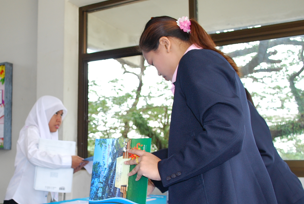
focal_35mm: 49
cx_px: 71
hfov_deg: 39.1
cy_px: 135
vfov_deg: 27.4
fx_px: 414
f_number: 4
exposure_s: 1/50
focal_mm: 20
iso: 400
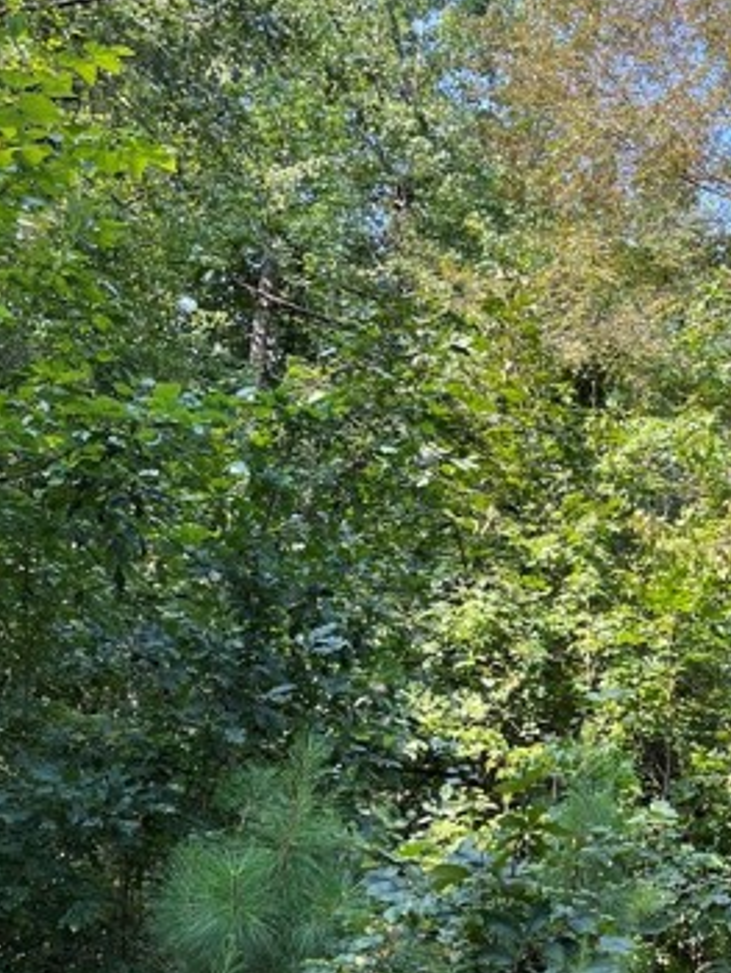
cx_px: 734
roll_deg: -2.7
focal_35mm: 57
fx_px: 1603
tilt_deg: +15.0
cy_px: 689
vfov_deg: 33.3
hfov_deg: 24.5
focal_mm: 5.1
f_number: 1.6
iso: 50
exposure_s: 1/422
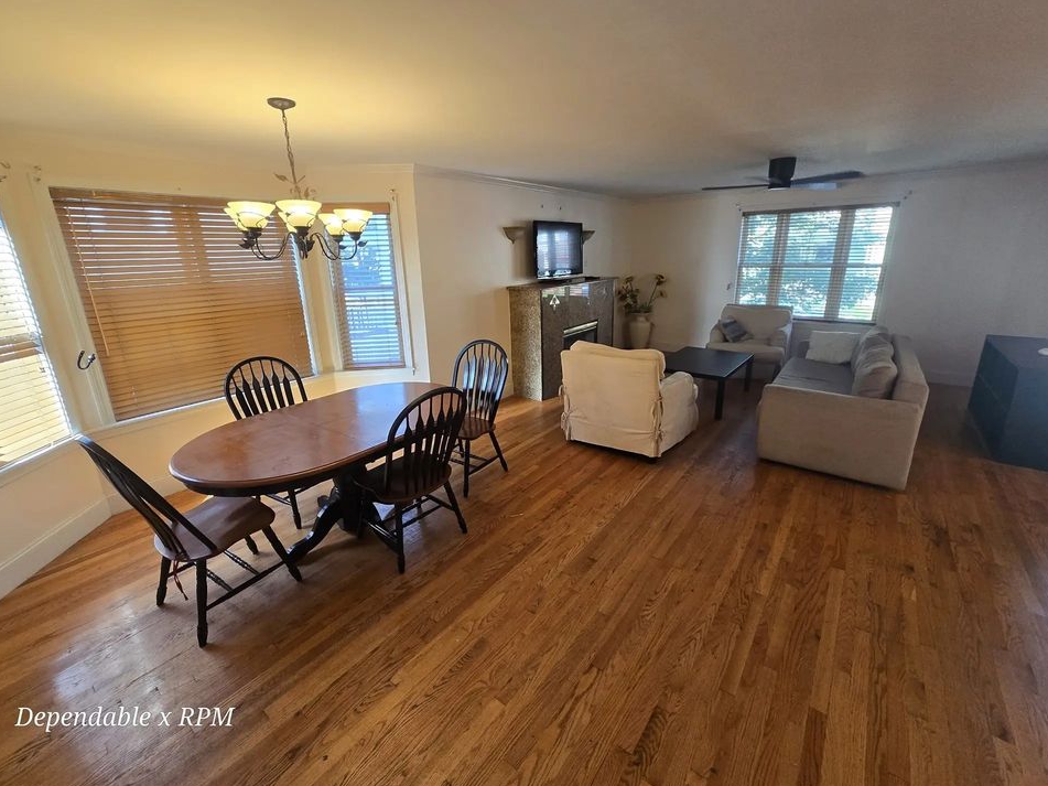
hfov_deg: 102.1
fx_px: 424
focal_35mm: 14
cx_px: 526
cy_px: 368
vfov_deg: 85.6
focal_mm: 1.7
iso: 160
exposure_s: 1/60
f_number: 2.2
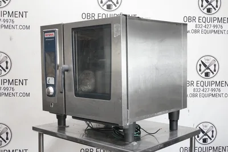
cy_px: 76
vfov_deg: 28.1
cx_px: 114
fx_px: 304
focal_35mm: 48
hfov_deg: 41.1
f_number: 4
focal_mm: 18.24
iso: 1600
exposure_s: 1/50
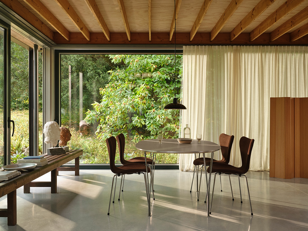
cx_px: 154
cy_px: 116
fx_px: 294
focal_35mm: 33
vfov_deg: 42.9
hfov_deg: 55.4
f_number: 8
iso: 800
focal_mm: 41.8
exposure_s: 1/15
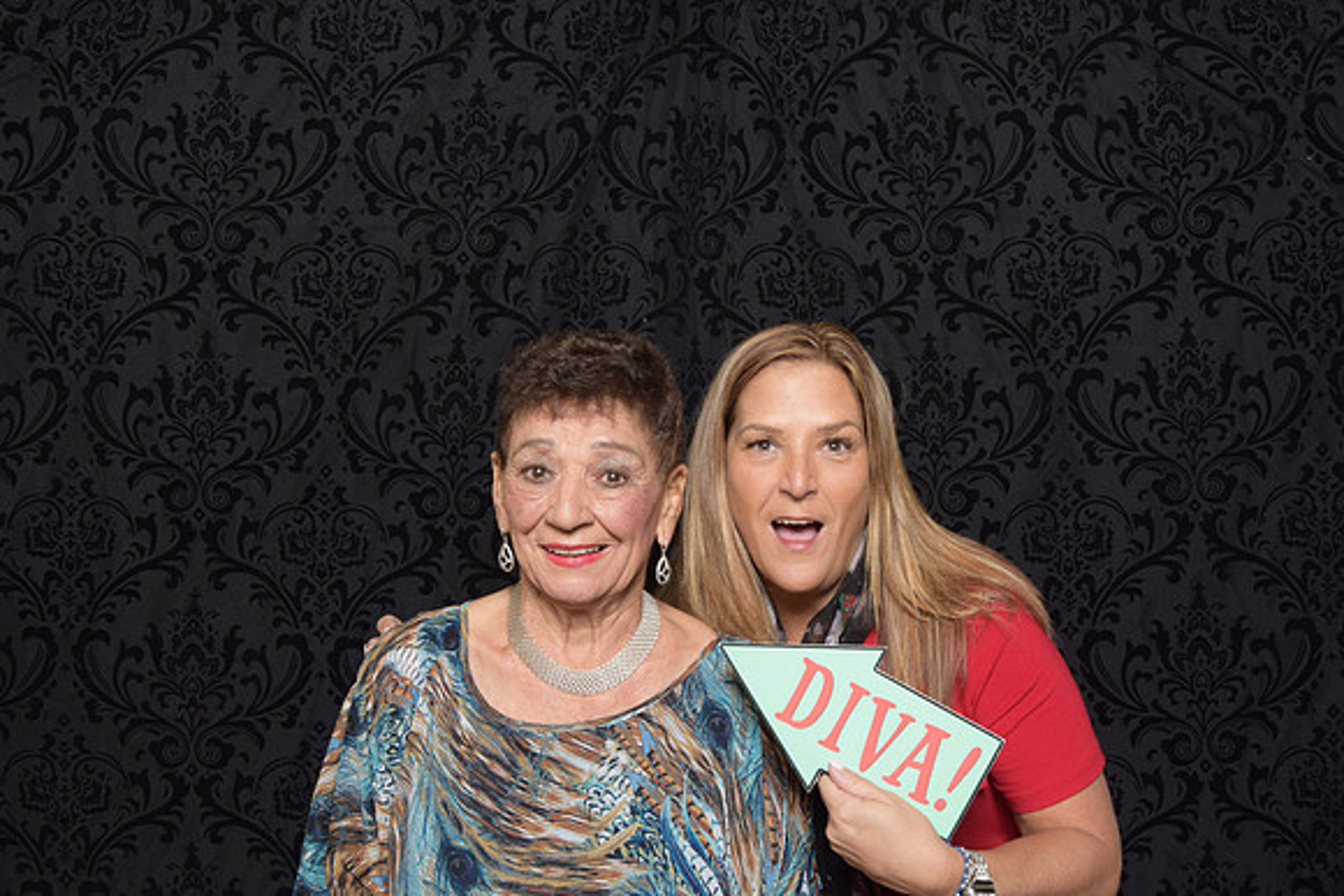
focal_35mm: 39
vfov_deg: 34.2
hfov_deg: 49.5
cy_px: 448
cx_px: 672
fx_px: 1456
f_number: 20
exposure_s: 1/60
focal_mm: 26
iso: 500
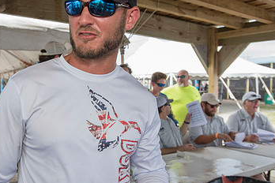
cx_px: 92
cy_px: 101
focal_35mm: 40
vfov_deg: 33.4
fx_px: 306
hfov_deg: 47.7
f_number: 5
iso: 250
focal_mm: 24
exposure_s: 1/160
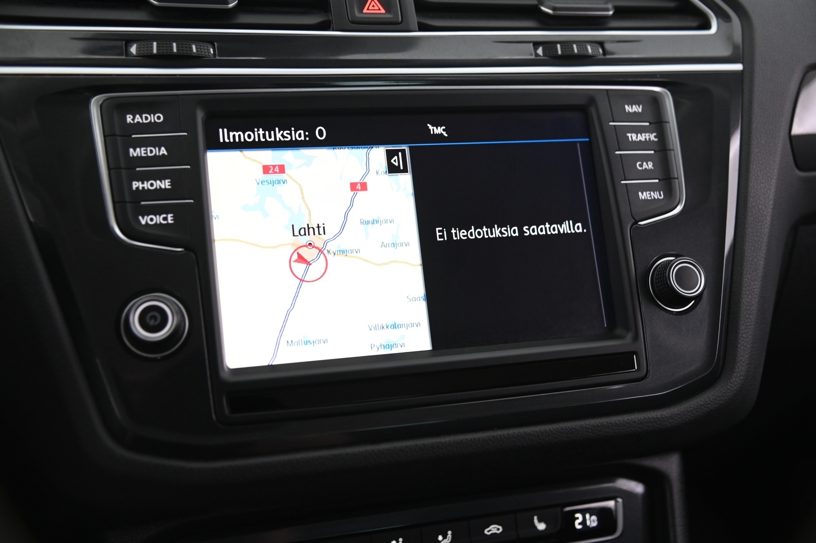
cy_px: 272
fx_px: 906
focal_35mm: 40
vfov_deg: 33.3
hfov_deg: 48.5
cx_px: 408
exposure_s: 1/15
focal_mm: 40
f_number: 4
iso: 2000
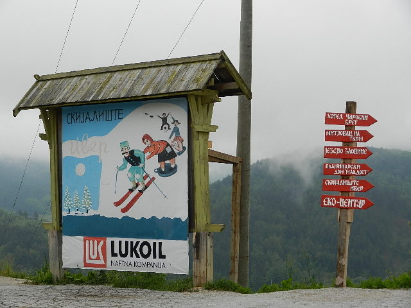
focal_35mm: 78
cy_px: 154
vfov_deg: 18.9
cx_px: 206
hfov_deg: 25.0
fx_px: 926
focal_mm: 14.1
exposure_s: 1/250
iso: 160
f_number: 4.8
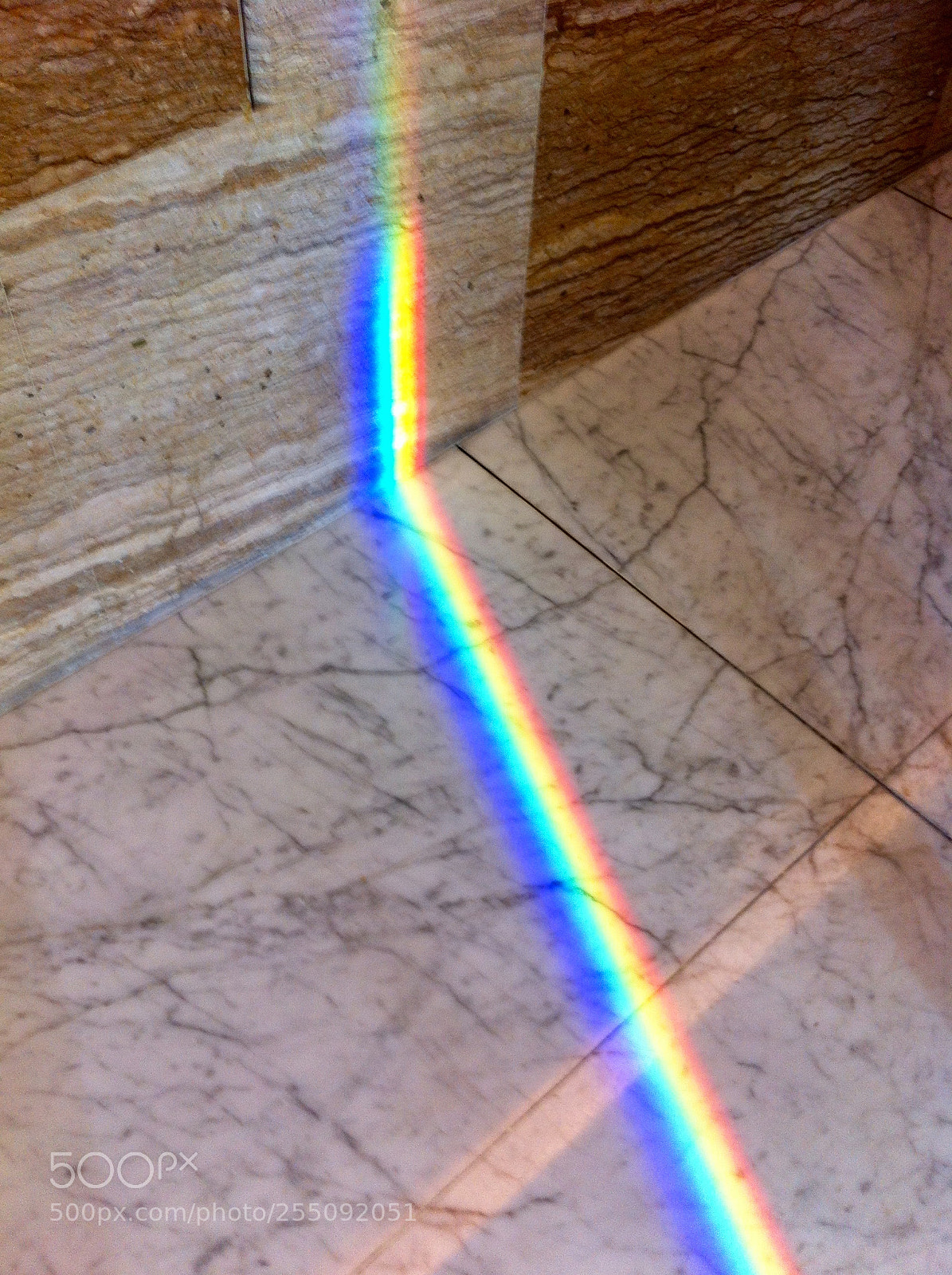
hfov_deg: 40.6
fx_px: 1287
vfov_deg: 52.7
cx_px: 476
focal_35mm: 35
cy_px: 638
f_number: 2.8
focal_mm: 3.85
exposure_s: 1/20
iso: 80
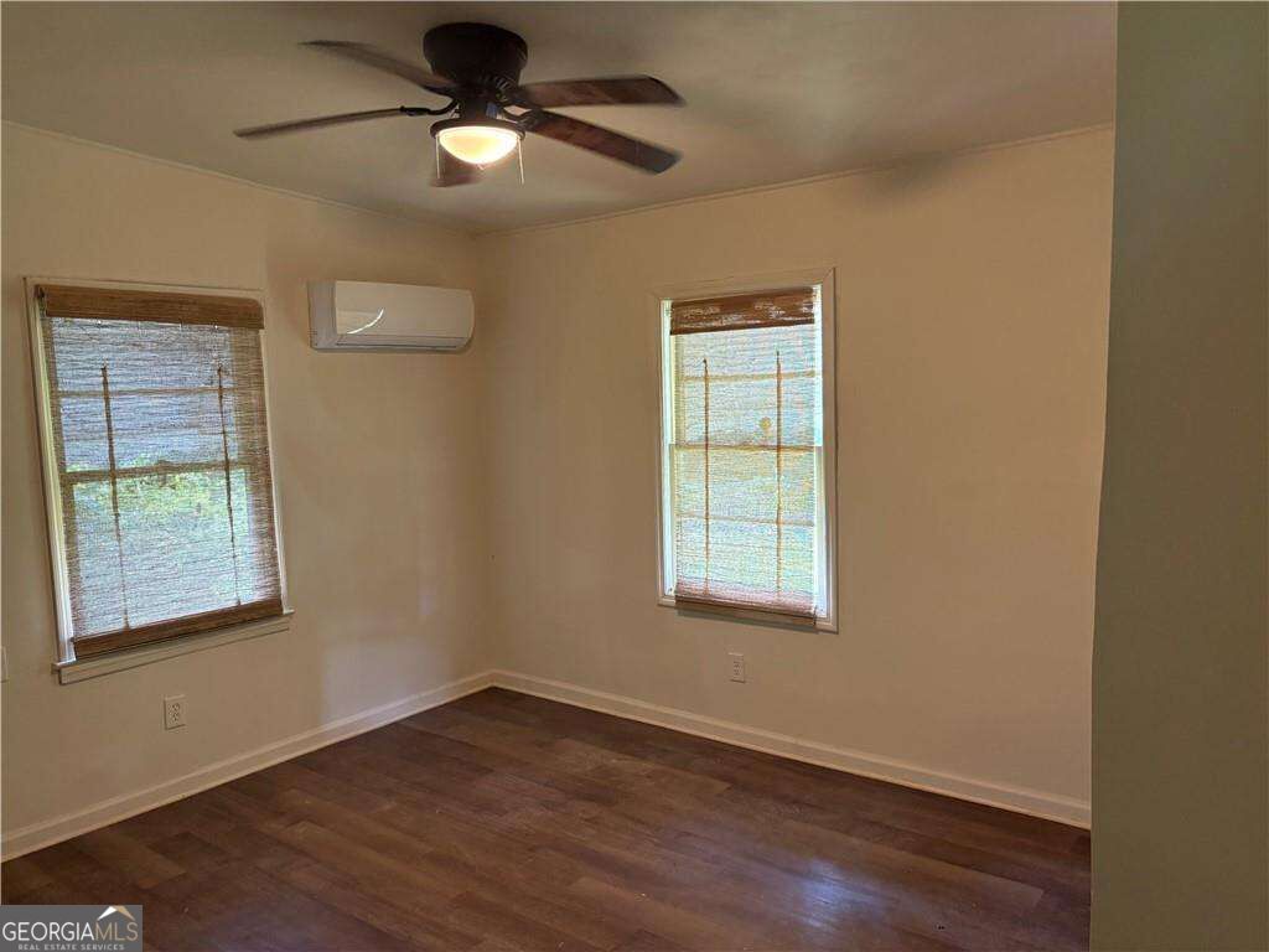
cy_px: 476
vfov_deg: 53.1
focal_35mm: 26
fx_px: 953
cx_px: 634
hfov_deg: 67.3
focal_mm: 5.96
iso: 250
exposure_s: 1/60
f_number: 1.6
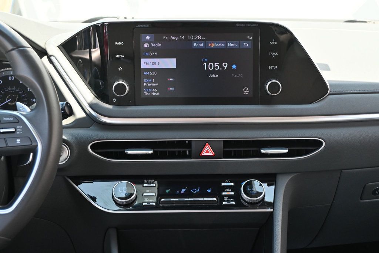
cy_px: 126
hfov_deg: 32.6
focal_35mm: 62
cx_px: 190
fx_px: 647
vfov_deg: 22.1
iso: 500
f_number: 5.6
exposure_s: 1/125
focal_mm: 41
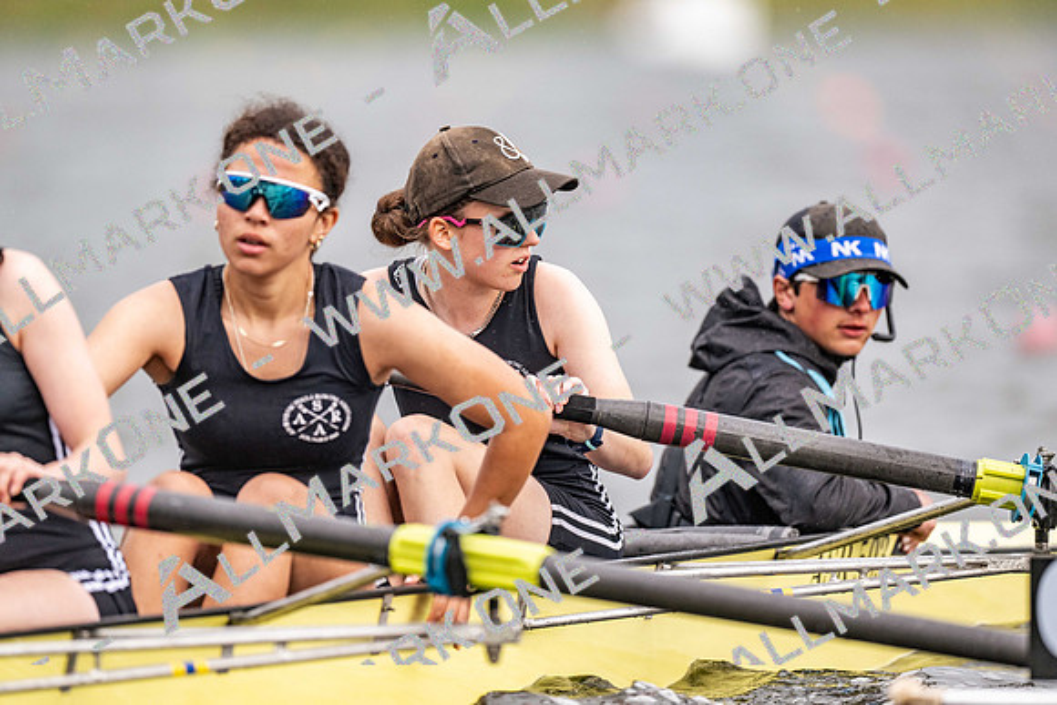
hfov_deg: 3.4
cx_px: 528
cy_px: 352
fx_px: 17620
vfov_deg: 2.3
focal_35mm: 600
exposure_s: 1/2500
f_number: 4
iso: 900
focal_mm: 600
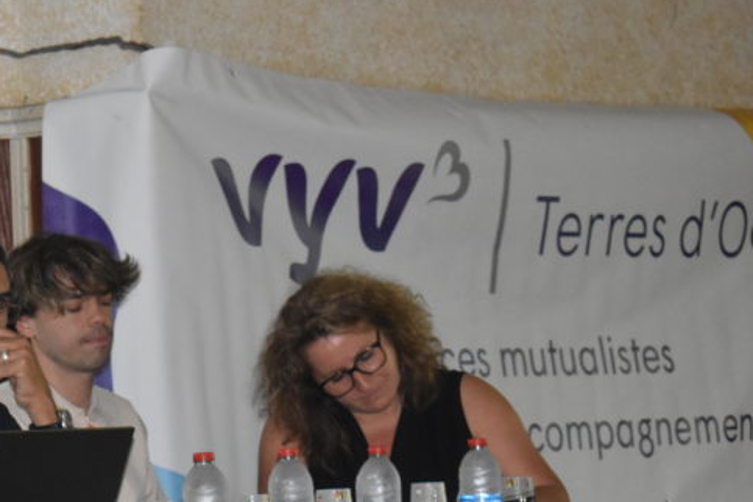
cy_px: 386
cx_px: -33
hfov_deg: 11.6
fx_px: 3661
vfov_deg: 7.8
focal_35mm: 175
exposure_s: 1/60
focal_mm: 55
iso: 2800
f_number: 5.6
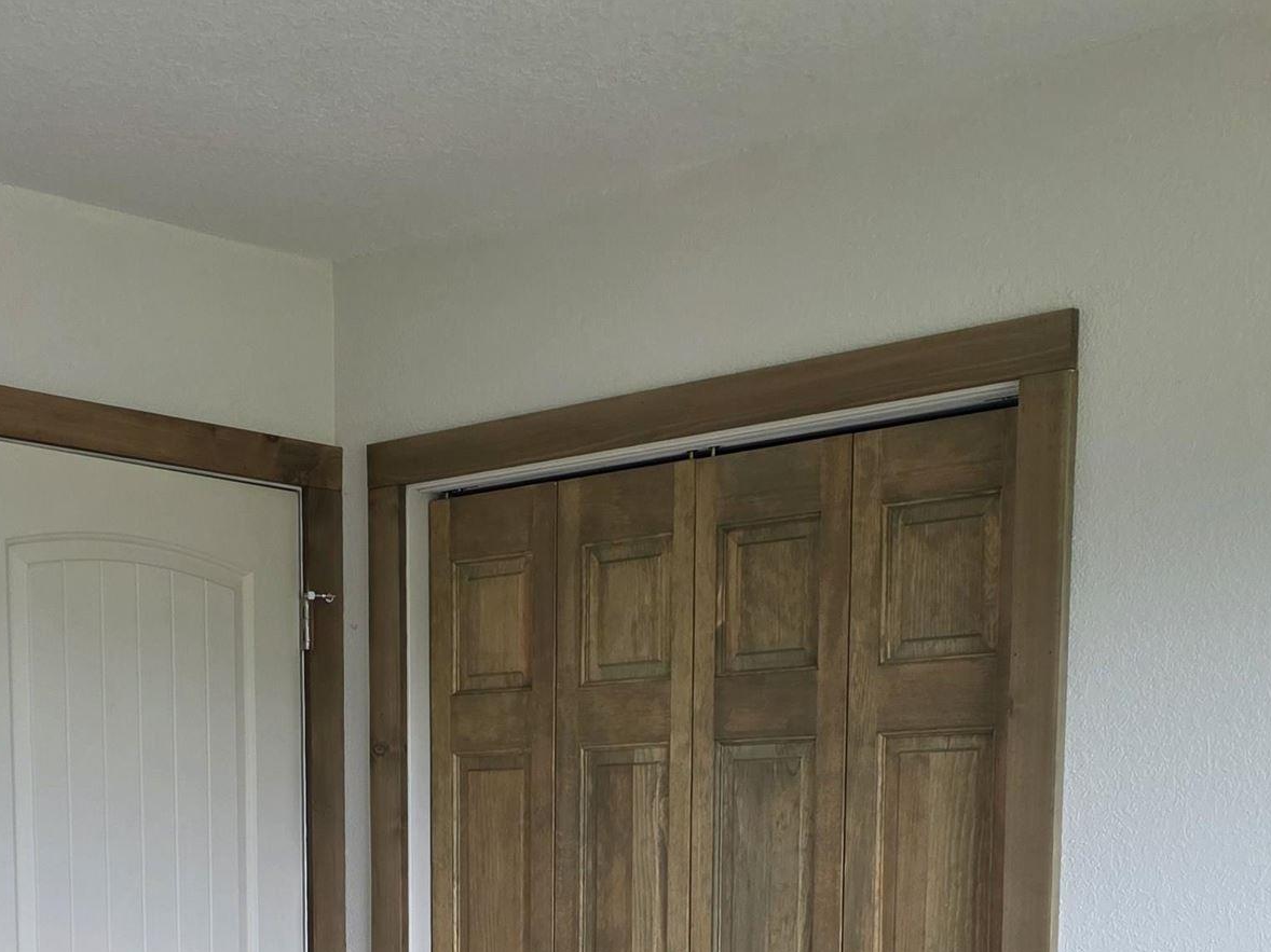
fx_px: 2203
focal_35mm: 60
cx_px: 472
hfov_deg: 32.0
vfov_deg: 22.7
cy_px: 1103
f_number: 1.7
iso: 125
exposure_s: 1/180
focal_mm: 6.3
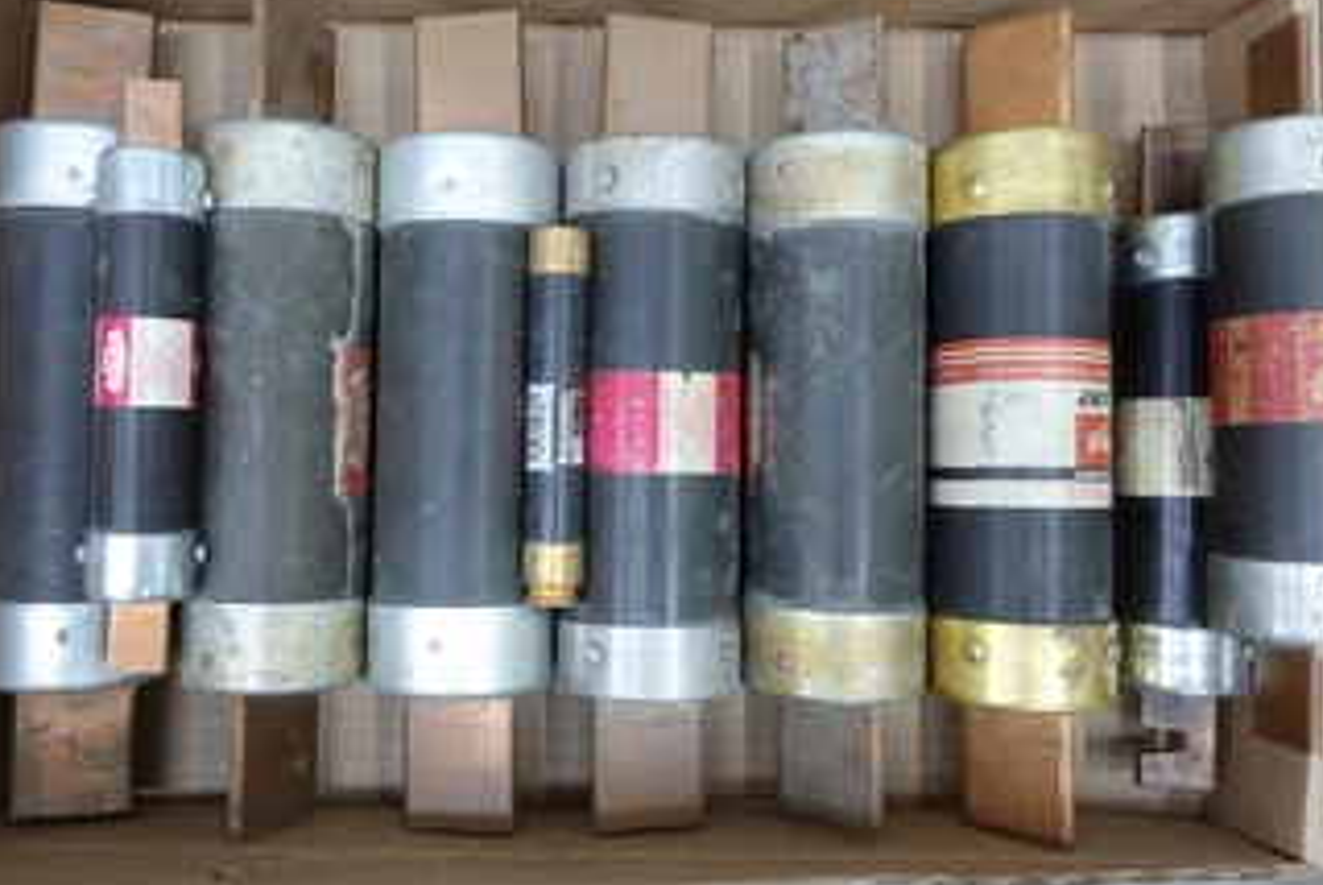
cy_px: 420
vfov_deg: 43.7
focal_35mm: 30
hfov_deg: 61.8
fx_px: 1103
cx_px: 612
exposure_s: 1/30
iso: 250
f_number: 1.8
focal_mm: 8.8
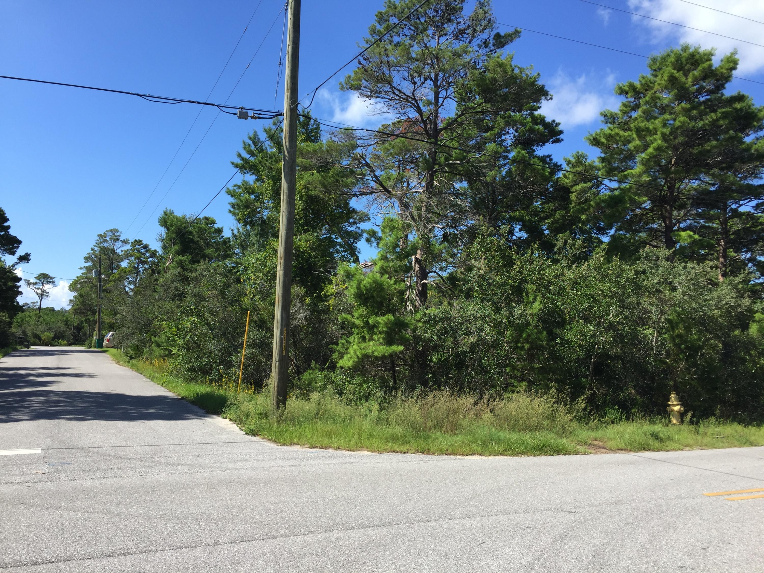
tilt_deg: +4.8
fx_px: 640
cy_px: 286
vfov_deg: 48.2
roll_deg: -1.9
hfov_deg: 61.7
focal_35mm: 29
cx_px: 382
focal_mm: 4.15
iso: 32
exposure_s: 1/1068
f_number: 2.2
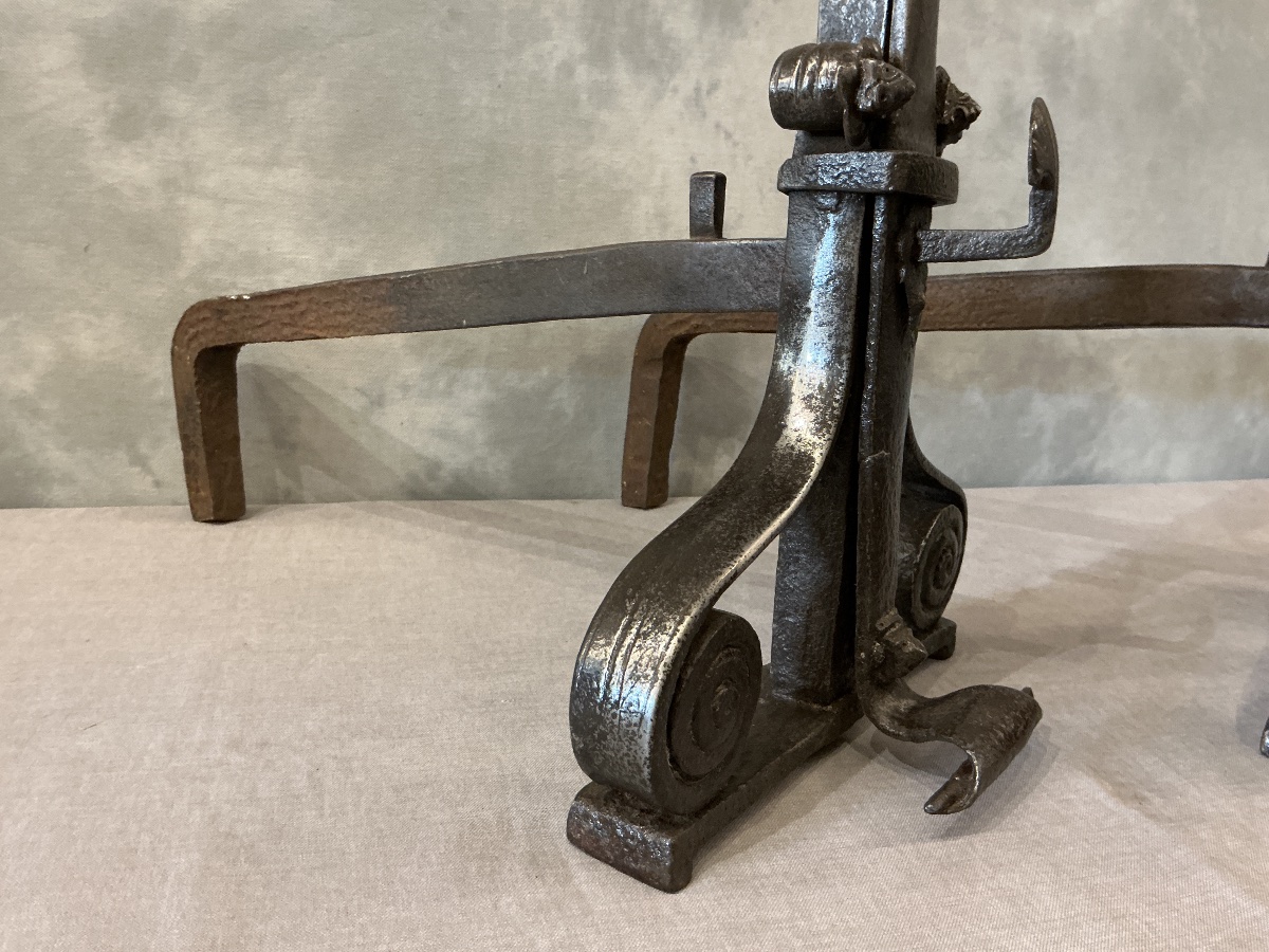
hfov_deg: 63.4
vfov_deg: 49.7
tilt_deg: -14.1
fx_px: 1026
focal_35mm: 28
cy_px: 476
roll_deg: -2.9
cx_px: 634
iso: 250
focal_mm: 3
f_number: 1.8
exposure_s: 1/33
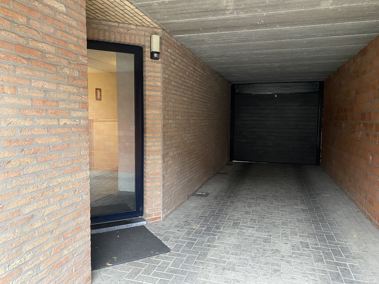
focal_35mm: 26
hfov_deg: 67.3
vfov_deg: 53.1
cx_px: 190
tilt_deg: -5.5
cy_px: 142
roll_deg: -0.7
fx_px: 285
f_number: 1.8
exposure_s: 1/49
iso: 500
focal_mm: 4.25
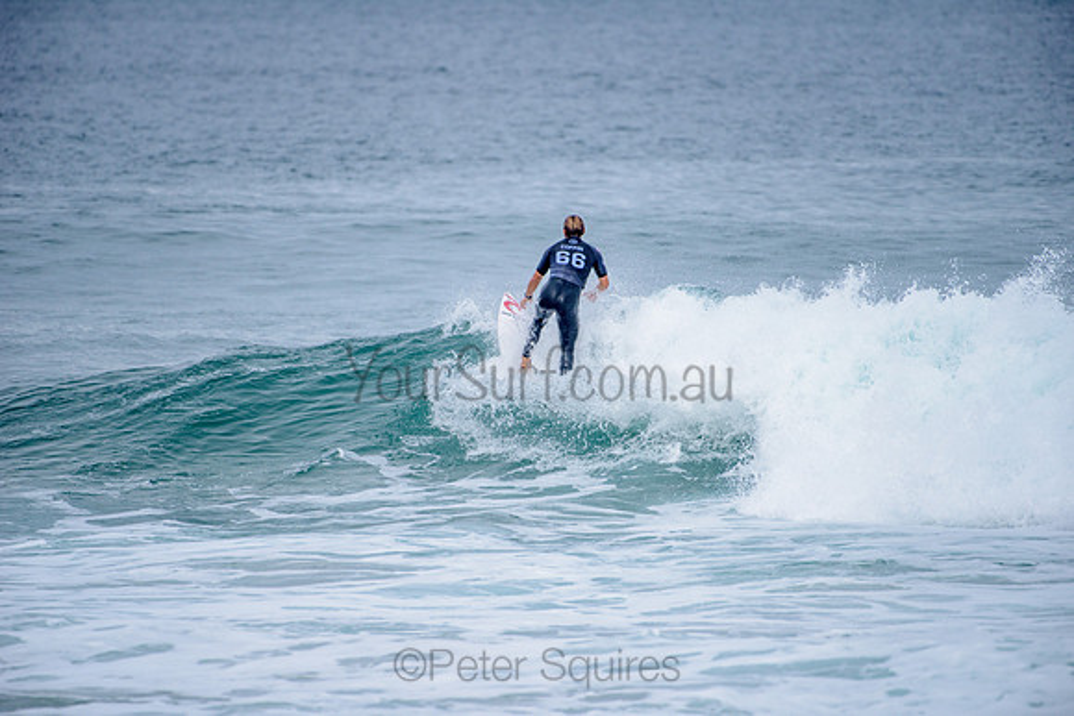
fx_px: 14919
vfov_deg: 2.8
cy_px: 358
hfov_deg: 4.1
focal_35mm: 500
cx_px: 537
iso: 250
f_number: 5.6
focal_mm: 500
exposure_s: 1/2000
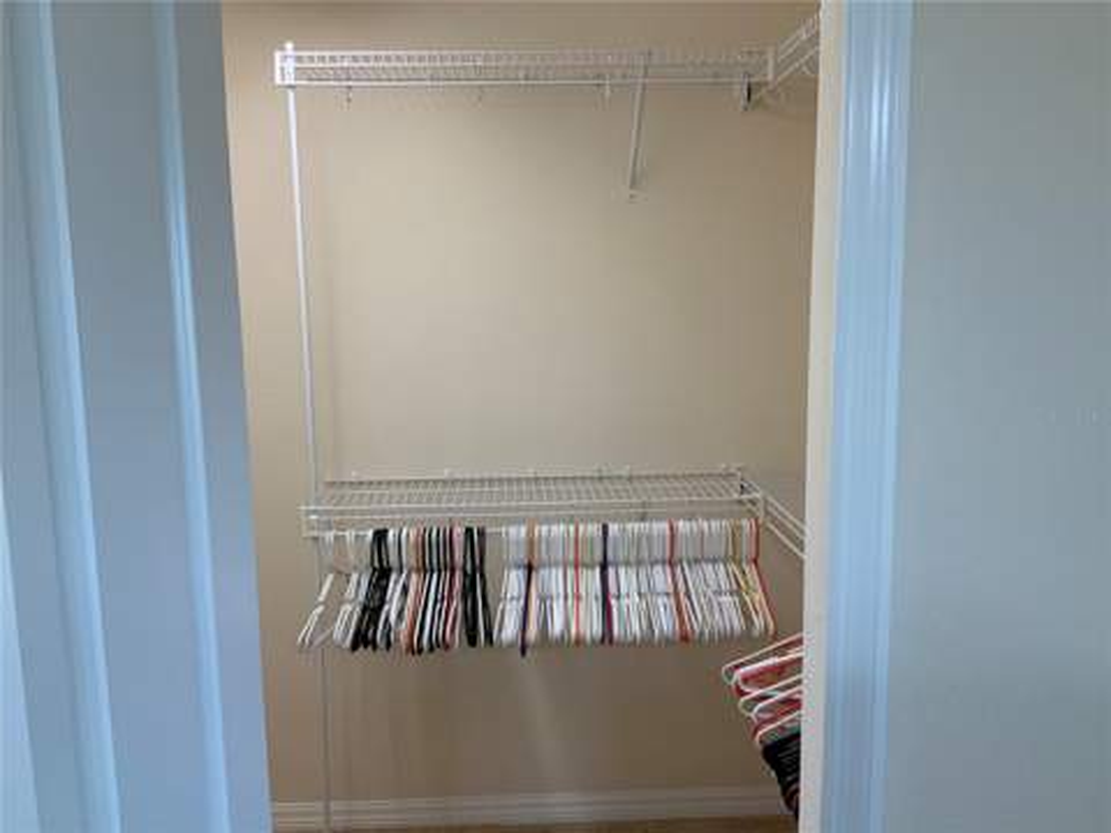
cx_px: 556
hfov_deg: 61.7
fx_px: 931
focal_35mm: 29
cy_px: 416
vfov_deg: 48.2
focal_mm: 3
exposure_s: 1/120
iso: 64
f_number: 1.8
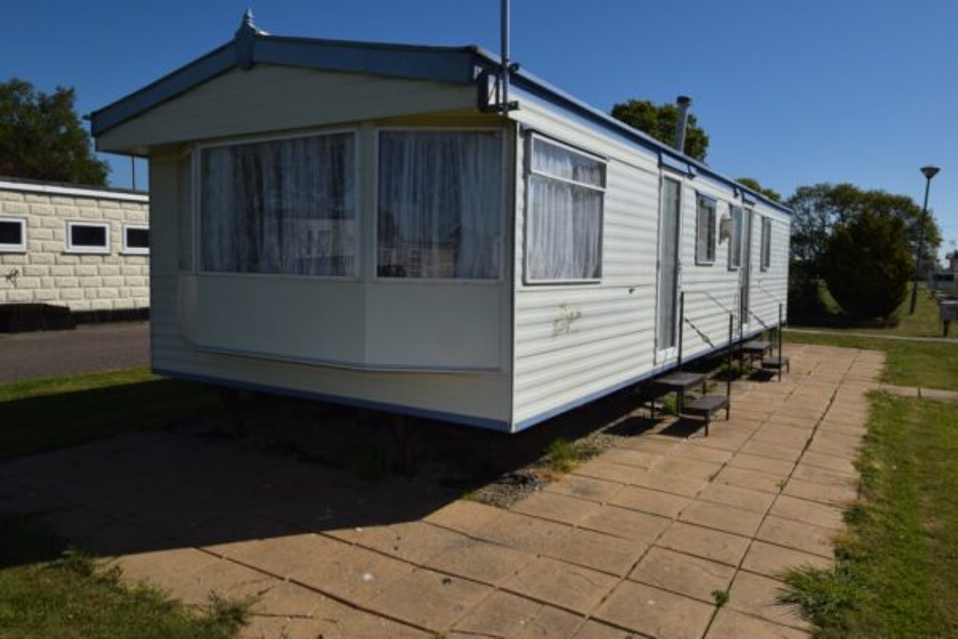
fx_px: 639
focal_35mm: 24
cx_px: 479
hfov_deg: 73.7
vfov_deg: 53.1
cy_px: 320
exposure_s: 1/200
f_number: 11
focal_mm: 16
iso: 100
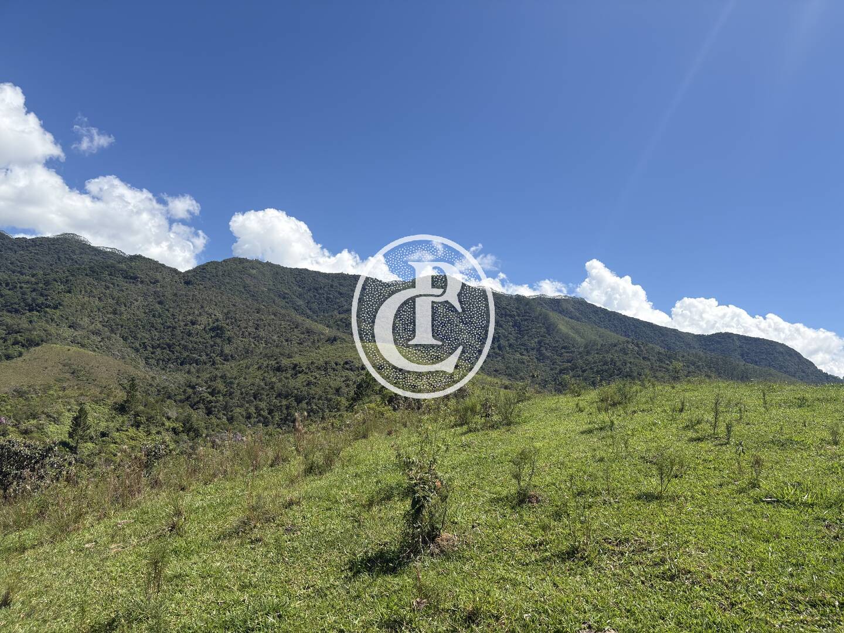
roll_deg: -2.5
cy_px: 316
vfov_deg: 53.1
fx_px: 634
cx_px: 422
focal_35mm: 26
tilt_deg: +11.0
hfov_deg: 67.3
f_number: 1.6
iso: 50
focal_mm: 5.96
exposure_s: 1/3125
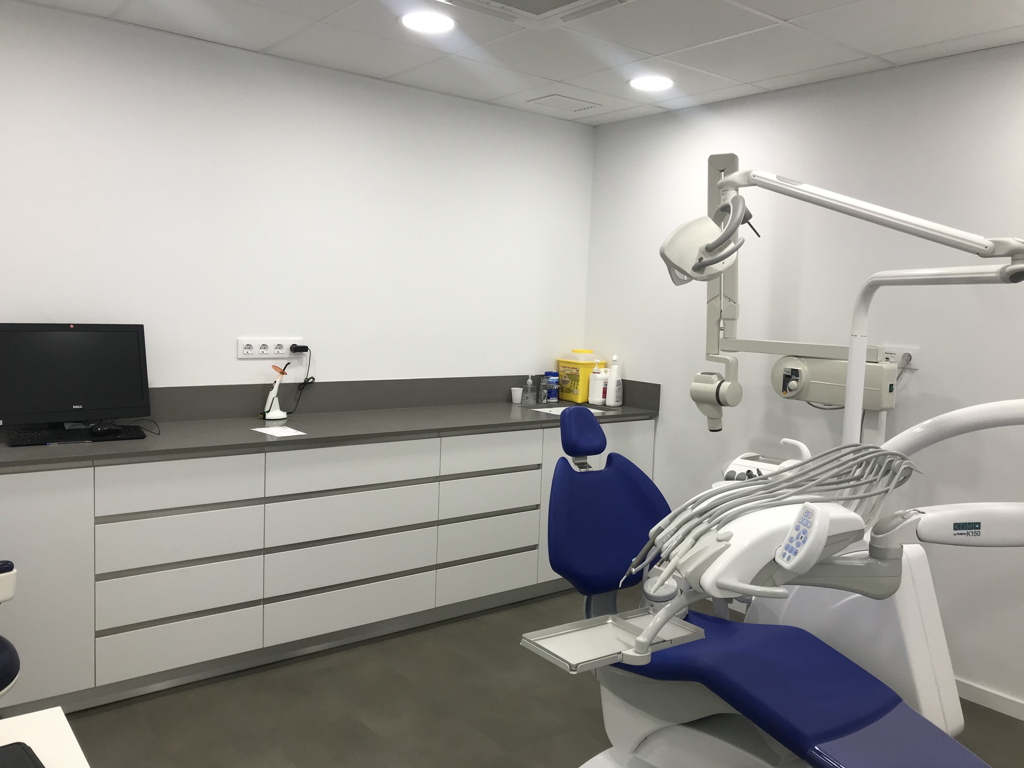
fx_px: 828
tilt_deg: -4.9
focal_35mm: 28
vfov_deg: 49.7
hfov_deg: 63.4
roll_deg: -3.1
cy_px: 384
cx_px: 512
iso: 32
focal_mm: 3.99
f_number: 1.8
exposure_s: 1/100
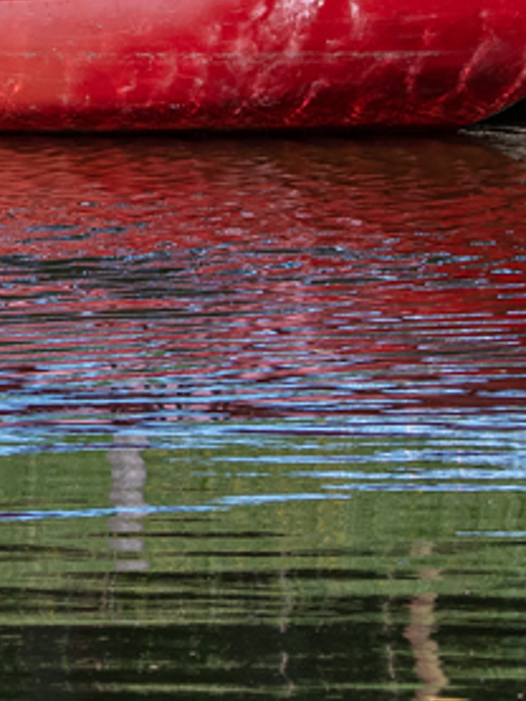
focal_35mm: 938
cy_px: 197
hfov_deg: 1.6
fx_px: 18990
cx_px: -394
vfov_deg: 2.1
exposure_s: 1/1000
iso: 400
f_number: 7.1
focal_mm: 150
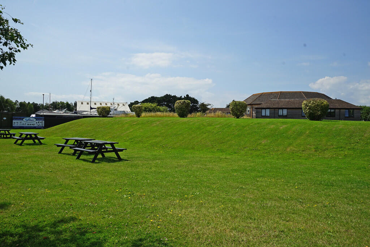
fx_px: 278
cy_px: 124
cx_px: 185
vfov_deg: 47.9
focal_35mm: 27
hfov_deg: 67.4
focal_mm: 18
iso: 100
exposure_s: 1/160
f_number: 14
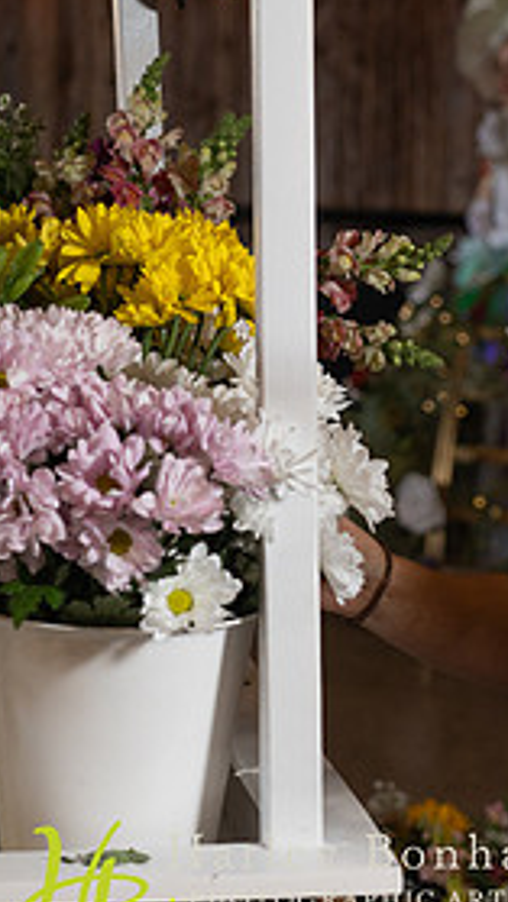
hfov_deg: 10.9
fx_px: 2657
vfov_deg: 19.3
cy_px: 351
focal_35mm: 111
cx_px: 298
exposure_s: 1/125
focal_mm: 51
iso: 1250
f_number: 4
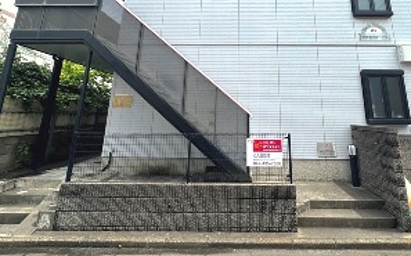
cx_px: 239
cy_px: 62
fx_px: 224
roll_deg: -0.3
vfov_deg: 56.4
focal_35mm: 20
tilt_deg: +13.9
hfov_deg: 84.4
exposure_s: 1/1531
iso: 50
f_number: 2.2
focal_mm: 2.22
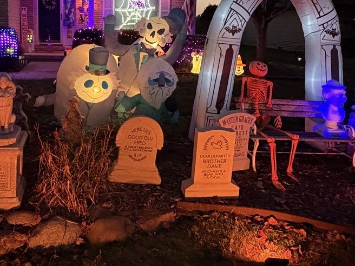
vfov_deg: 42.7
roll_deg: -1.2
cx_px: 155
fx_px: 328
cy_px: 64
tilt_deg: -6.1
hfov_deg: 56.6
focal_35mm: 32
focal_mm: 2.22
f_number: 2.2
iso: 1000
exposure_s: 1/30
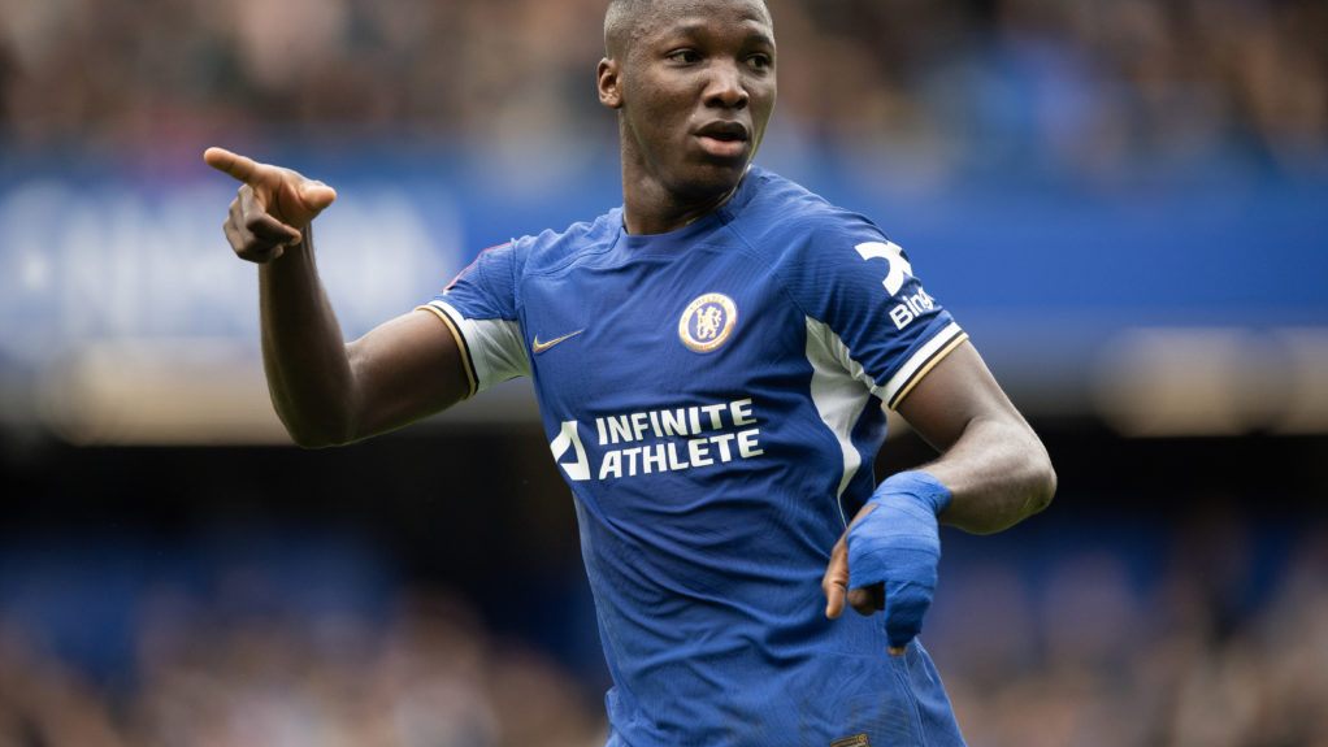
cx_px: 664
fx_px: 22186
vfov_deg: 1.9
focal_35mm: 630
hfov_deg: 3.4
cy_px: 359
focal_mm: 600
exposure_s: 1/2000
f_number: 4
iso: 2000
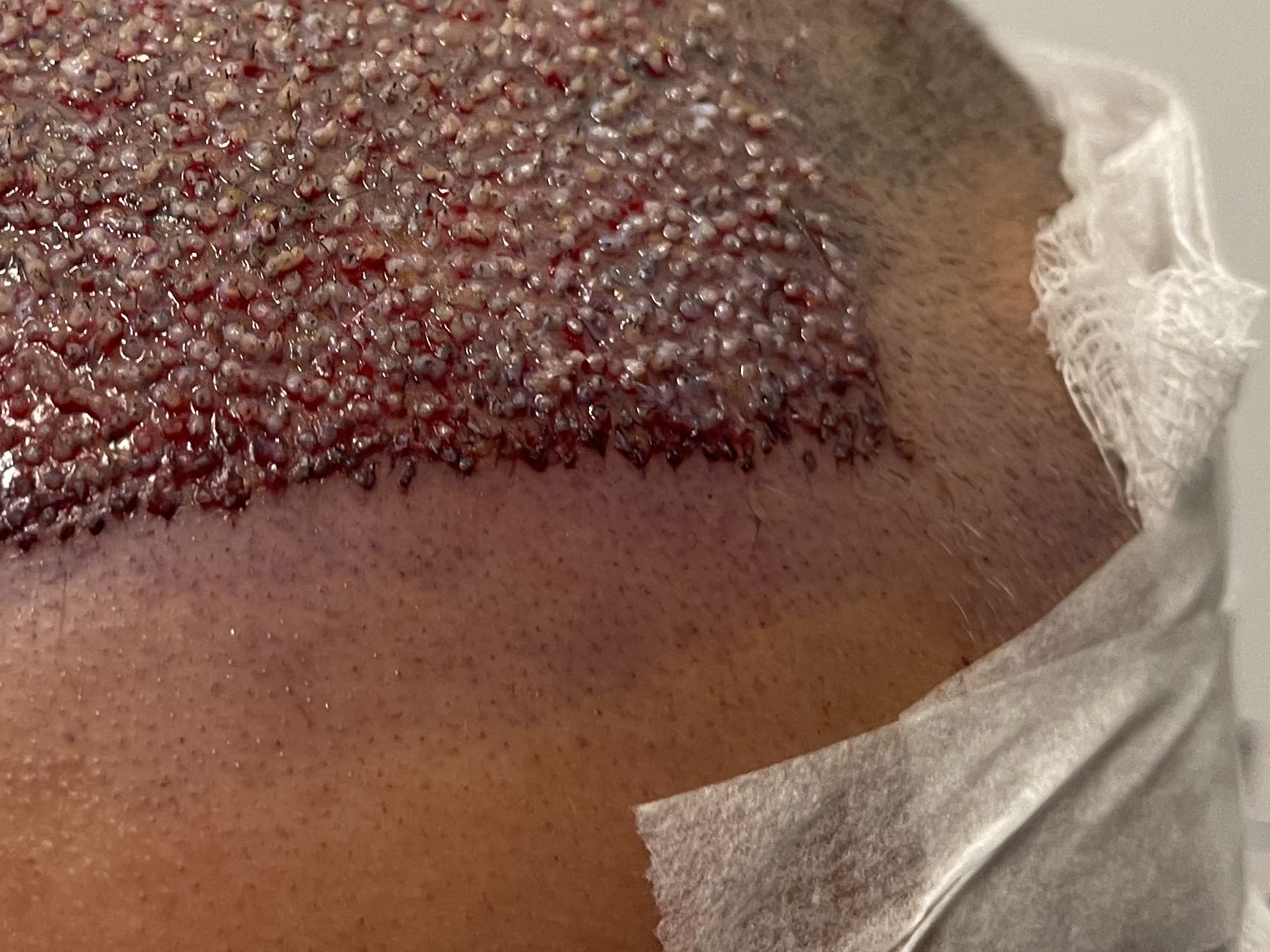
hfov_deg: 32.7
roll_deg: +0.6
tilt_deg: -25.7
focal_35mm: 58
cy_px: 209
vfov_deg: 24.9
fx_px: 2128
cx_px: 353
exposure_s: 1/60
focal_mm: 5.1
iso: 160
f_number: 1.6
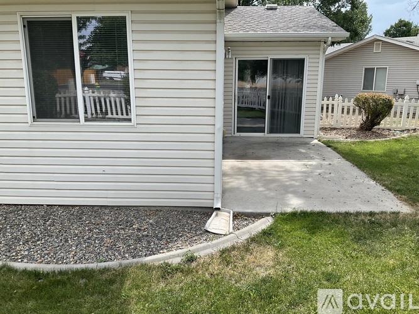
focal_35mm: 29
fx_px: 351
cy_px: 157
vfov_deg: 48.2
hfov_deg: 61.7
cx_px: 210
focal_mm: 3
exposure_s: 1/997
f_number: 1.8
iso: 16
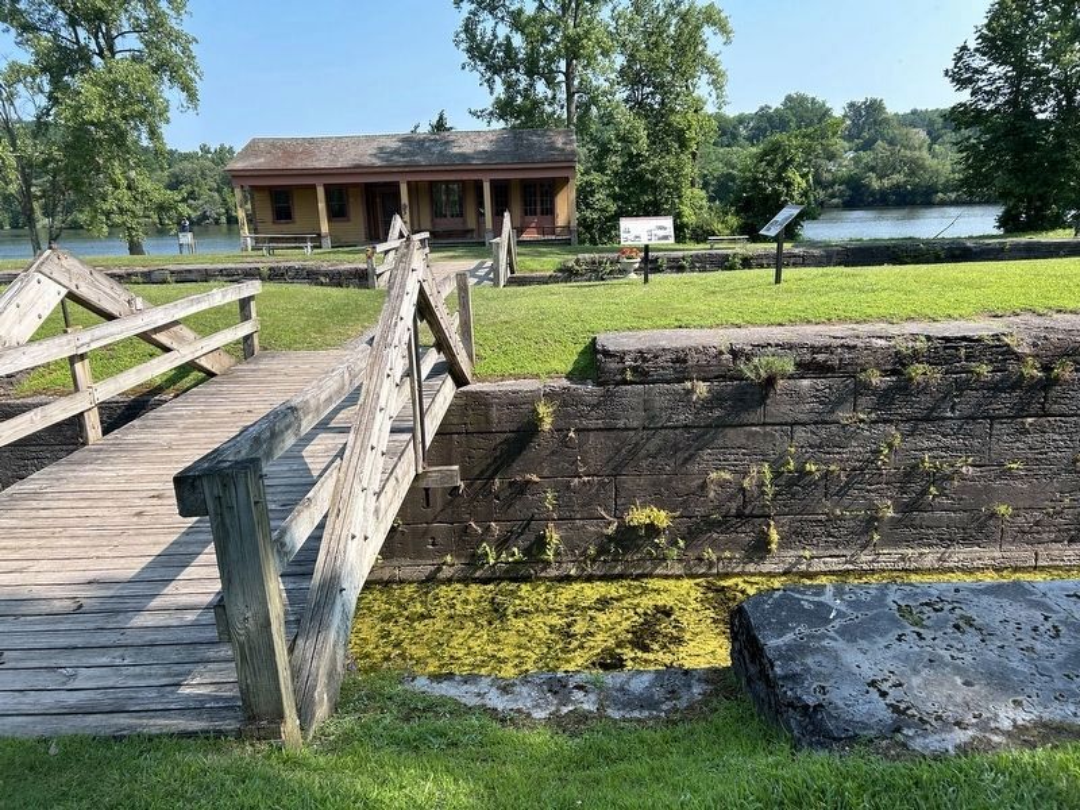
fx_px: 811
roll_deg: +2.0
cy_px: 405
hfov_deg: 67.3
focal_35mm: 26
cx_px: 540
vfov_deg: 53.1
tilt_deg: -14.0
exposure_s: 1/1698
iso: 50
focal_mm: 5.7
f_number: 1.5
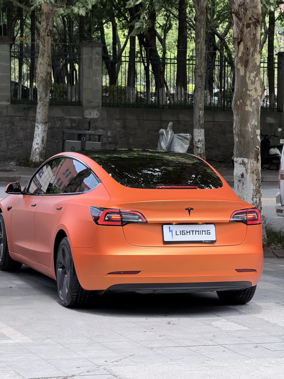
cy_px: 190
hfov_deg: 12.3
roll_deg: -0.4
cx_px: 142
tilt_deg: -4.7
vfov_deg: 16.4
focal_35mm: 120
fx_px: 1313
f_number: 2.8
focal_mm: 15.66
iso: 64
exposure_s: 1/480
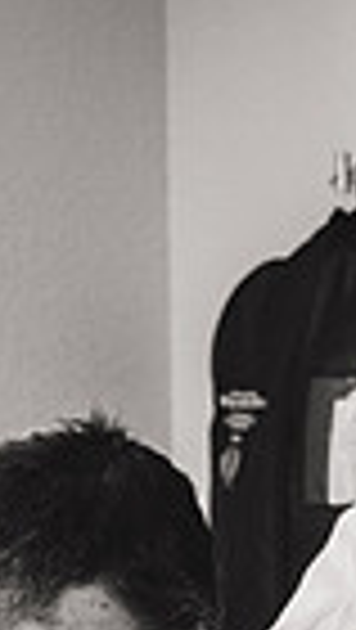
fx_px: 3332
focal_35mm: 199
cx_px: 464
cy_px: 828
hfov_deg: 6.1
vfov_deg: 10.6
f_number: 2.8
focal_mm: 46
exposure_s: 1/800
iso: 2000
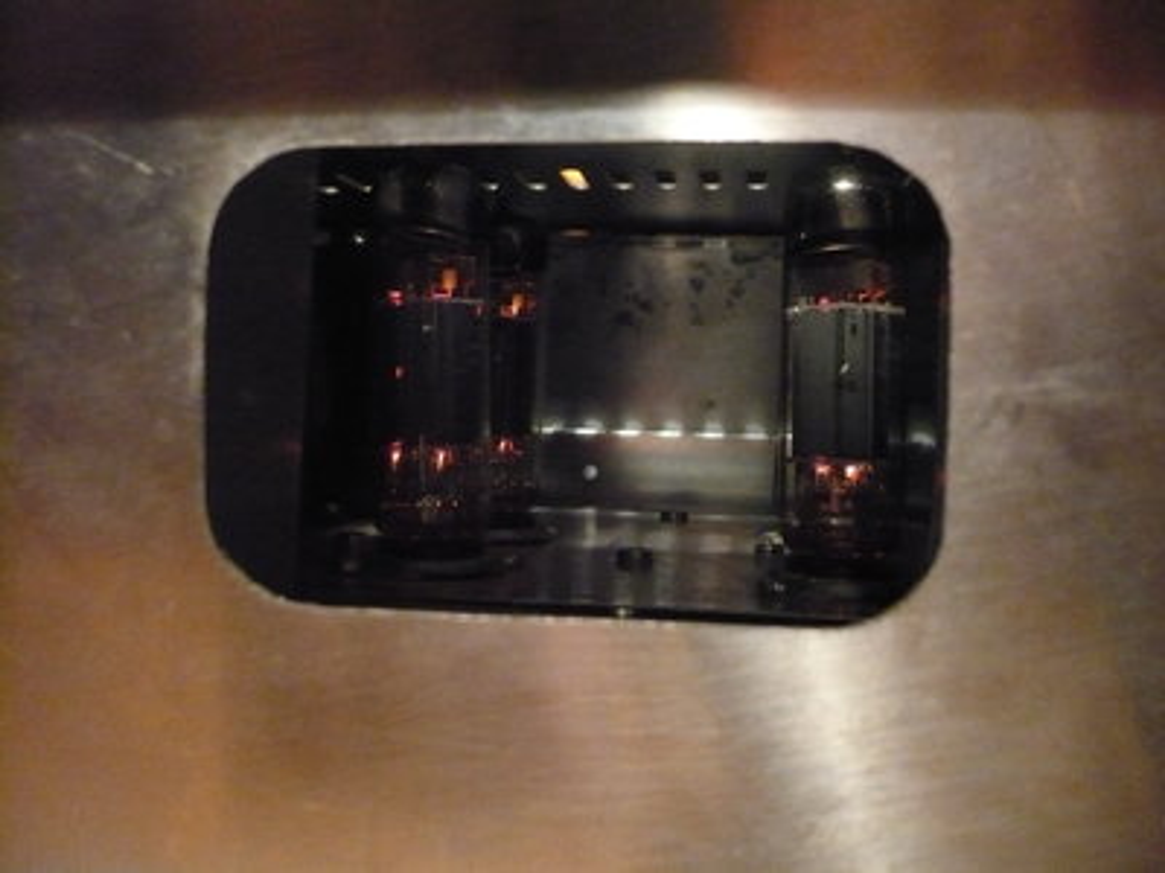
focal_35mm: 35
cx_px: 582
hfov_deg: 52.6
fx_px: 1178
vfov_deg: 40.7
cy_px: 436
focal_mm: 5.8
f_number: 2.8
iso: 800
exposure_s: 1/8
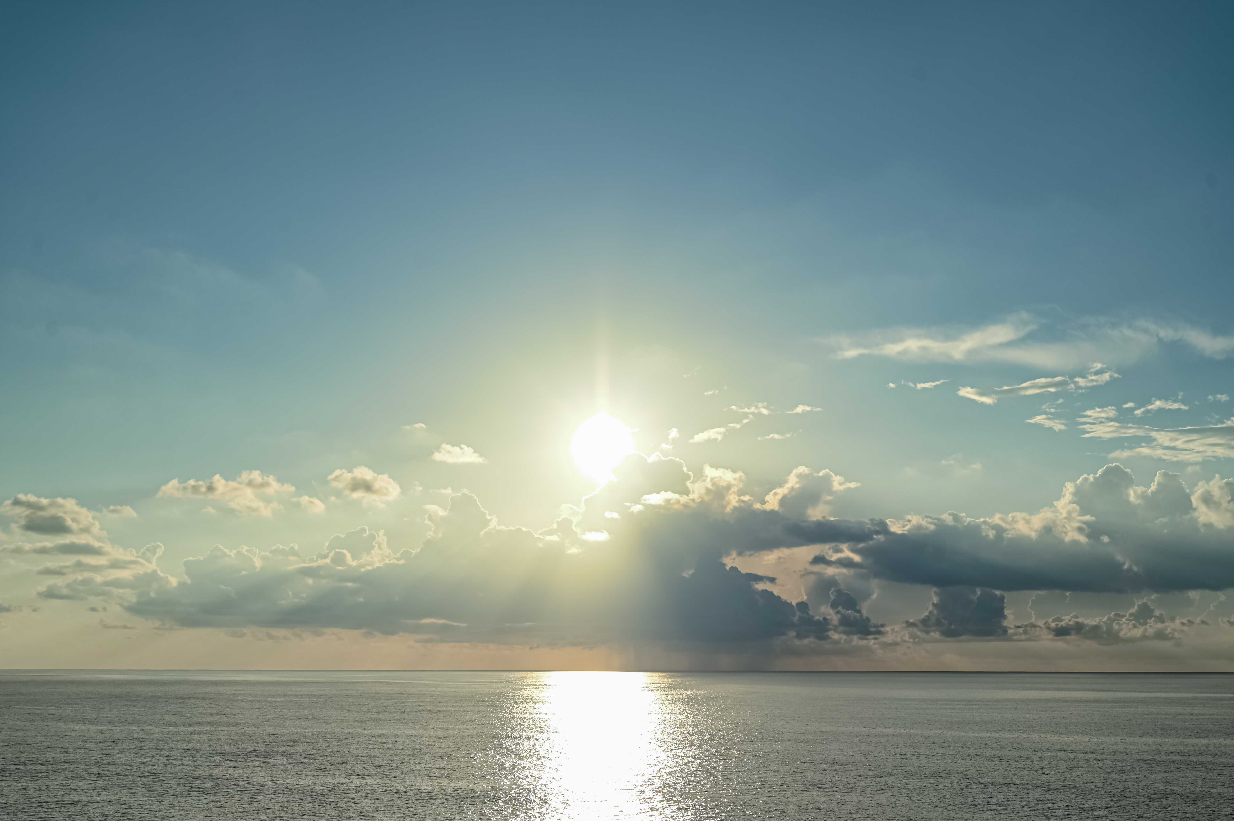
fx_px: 1507
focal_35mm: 44
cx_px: 617
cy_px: 410
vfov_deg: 30.5
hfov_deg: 44.5
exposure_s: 1/1600
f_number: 6.3
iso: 100
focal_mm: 44
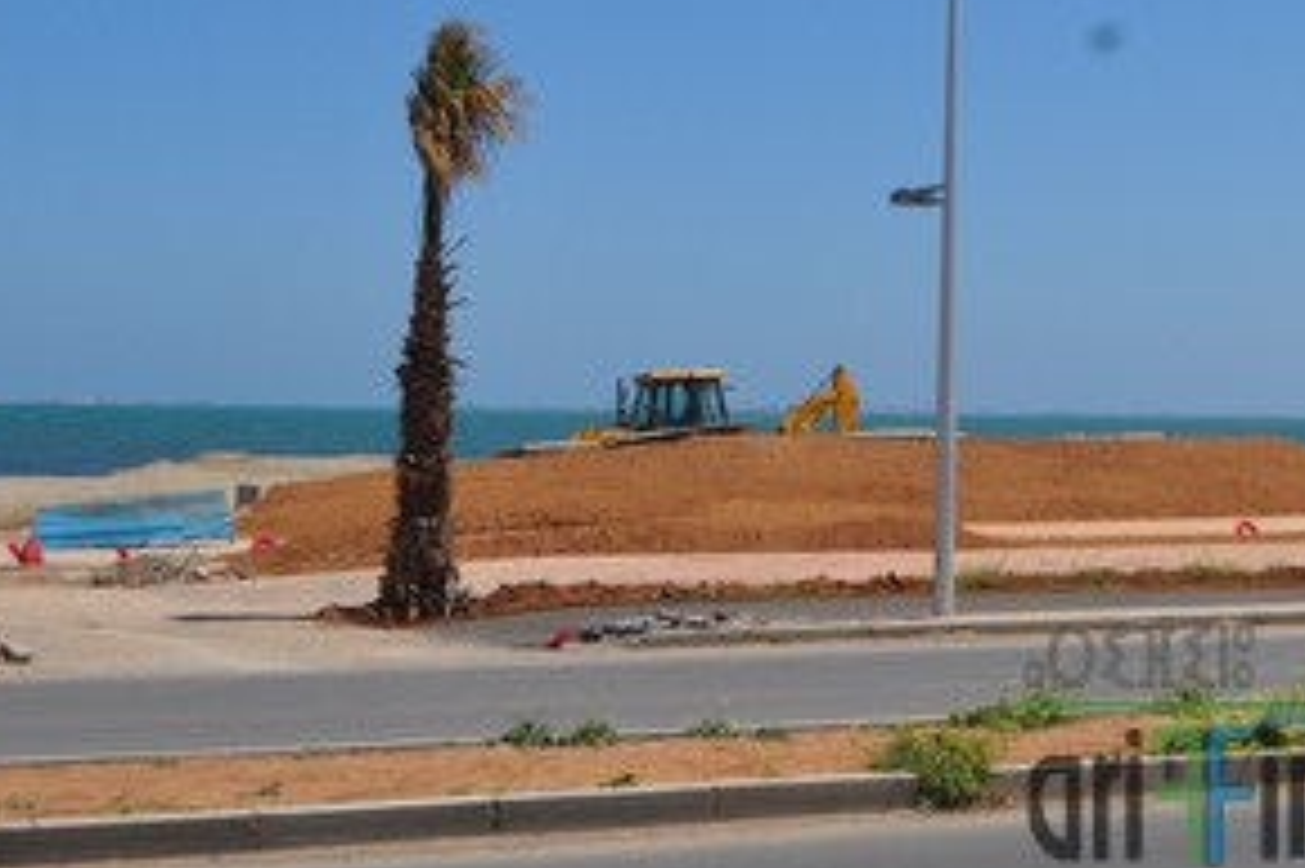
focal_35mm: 76
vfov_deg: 17.5
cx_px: 1305
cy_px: 20
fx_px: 2757
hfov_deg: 25.3
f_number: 11
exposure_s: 1/500
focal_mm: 23
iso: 200
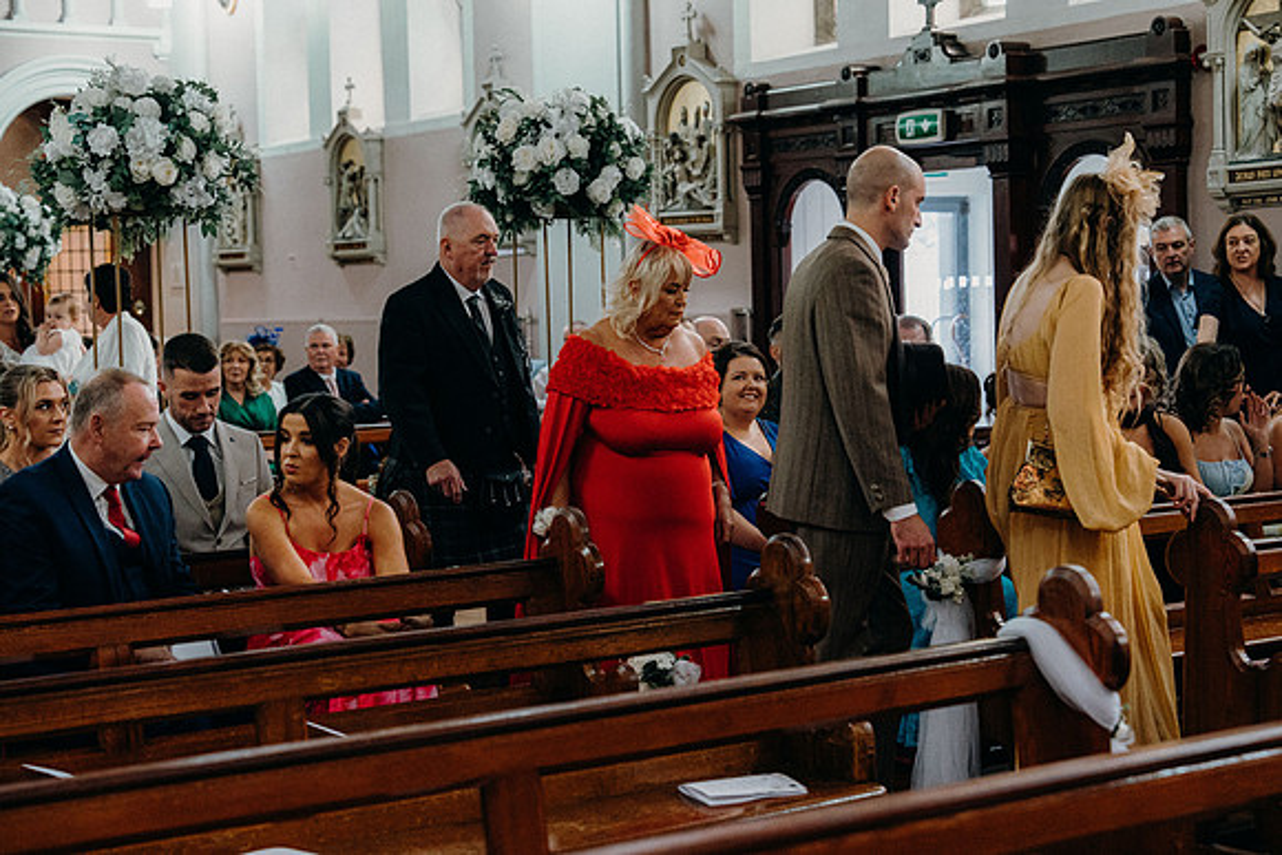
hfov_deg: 32.4
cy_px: 428
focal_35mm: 62
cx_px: 641
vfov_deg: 21.9
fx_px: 2208
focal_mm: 62
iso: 5000
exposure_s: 1/200
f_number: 3.5
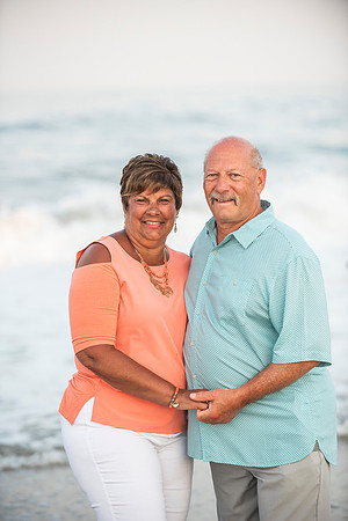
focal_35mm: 140
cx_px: 174
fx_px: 2030
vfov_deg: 14.7
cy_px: 260
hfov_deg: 9.8
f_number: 3.5
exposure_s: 1/1000
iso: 800
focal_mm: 140
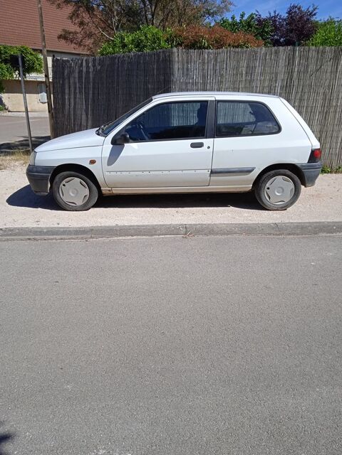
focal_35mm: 28
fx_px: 369
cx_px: 171
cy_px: 228
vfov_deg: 63.4
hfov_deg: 49.7
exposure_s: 1/1383
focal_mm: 3.43
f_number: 2.2
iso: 100
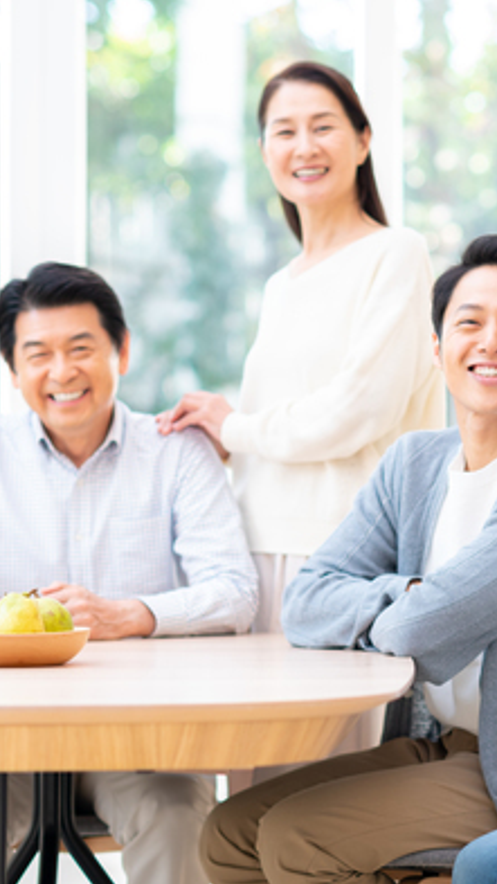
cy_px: 454
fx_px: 3398
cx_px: 519
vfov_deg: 14.8
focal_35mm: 145
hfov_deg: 8.3
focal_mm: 85
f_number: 2.8
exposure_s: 1/200
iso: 320
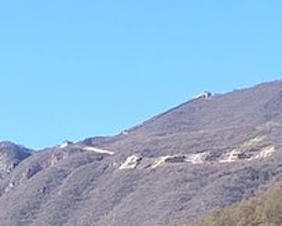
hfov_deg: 17.7
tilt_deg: +4.3
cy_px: 356
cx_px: 464
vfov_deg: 15.1
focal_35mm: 93
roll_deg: -1.7
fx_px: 776
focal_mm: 4.25
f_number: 1.8
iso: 25
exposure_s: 1/1610
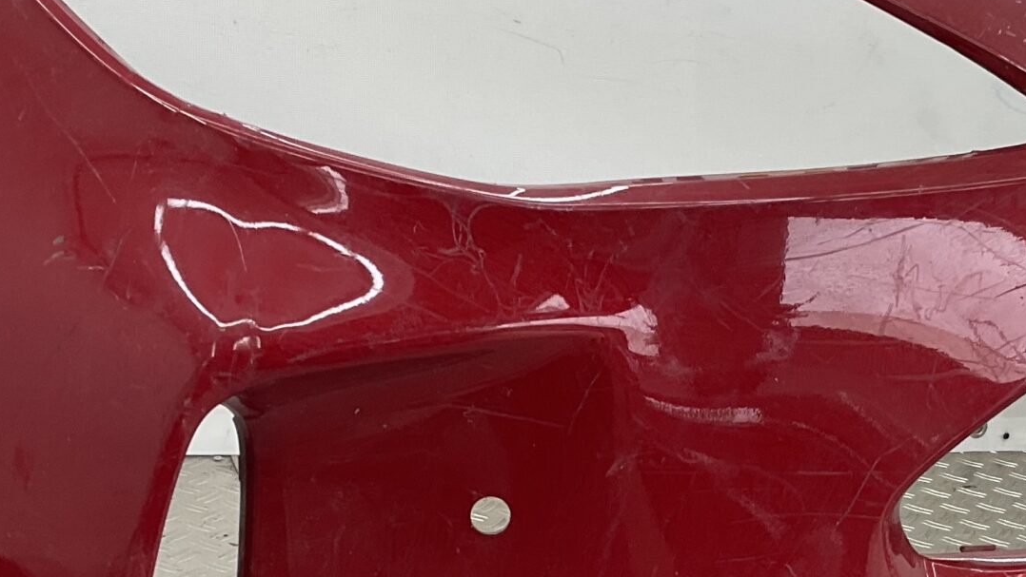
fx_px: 2041
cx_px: 665
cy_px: 509
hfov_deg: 28.1
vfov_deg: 15.9
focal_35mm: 75
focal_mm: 3
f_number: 1.8
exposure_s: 1/100
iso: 25
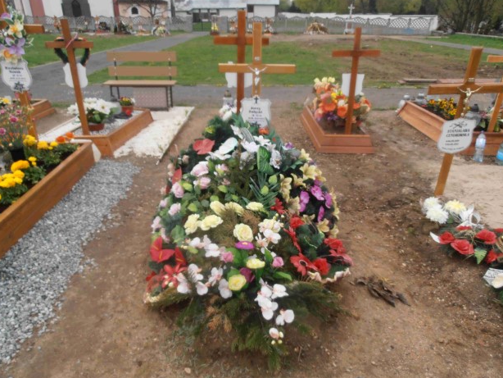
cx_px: 251
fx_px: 363
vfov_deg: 54.9
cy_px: 185
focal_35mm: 25
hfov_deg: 69.4
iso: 80
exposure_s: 1/800
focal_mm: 4.2
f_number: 3
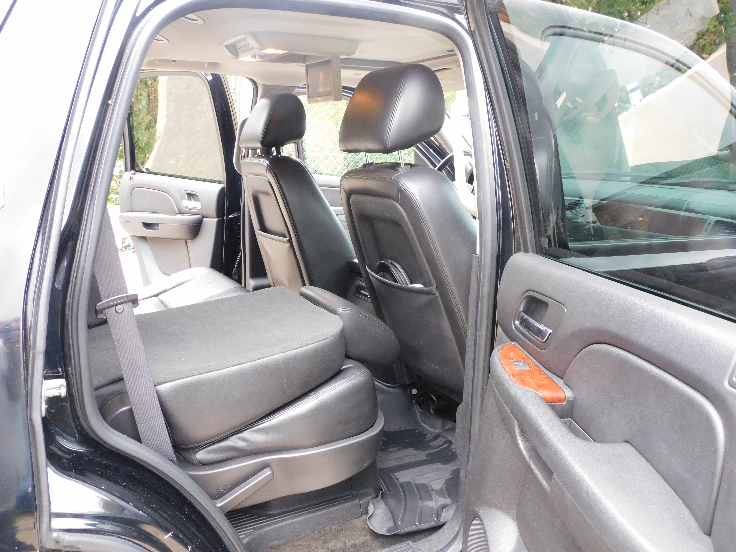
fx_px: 638
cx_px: 368
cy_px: 276
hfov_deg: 60.0
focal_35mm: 30
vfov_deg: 46.8
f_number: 3.5
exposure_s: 1/60
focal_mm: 5.4
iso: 400
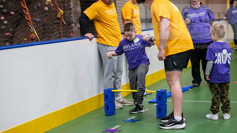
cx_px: 120
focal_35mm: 89
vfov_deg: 13.6
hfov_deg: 23.9
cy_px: 55
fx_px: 559
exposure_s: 1/200
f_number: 3.2
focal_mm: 82
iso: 3200
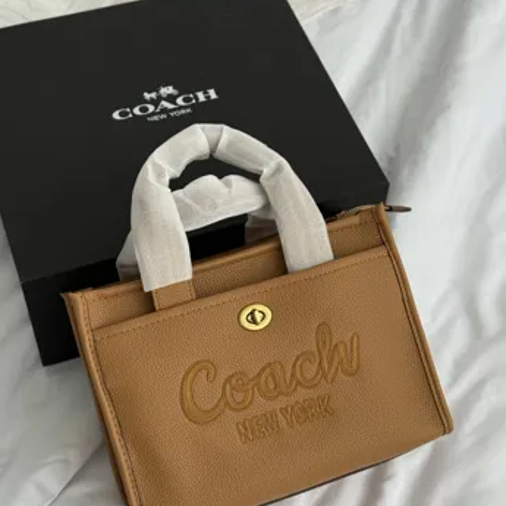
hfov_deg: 29.1
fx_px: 976
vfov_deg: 29.0
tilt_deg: -58.5
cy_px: 287
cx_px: 255
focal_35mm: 59
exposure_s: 1/100
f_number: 1.78
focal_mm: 6.76
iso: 100
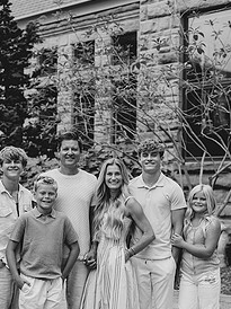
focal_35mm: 79
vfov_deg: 24.7
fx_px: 704
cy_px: 174
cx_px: 106
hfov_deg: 18.6
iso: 640
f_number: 2.8
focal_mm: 50
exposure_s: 1/320
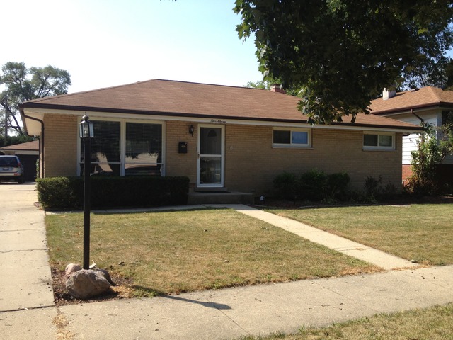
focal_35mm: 35
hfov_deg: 52.6
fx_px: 458
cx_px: 226
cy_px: 170
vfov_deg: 40.7
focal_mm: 4.28
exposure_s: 1/1314
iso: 50
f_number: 2.4
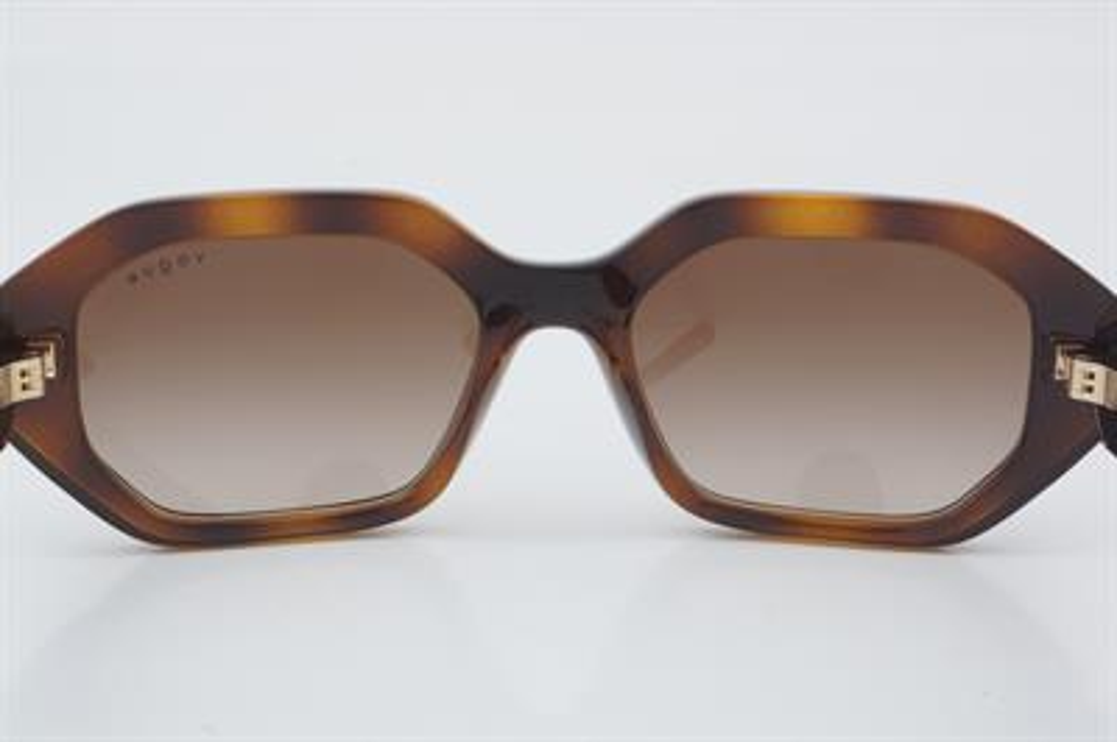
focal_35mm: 82
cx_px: 558
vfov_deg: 16.5
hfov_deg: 24.6
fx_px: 2558
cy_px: 371
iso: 100
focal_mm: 55
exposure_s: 1/3
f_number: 32
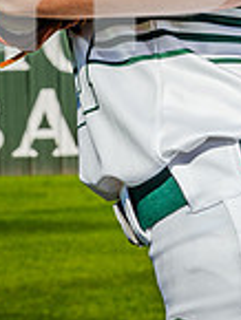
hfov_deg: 5.7
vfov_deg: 7.4
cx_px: 20
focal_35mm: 262
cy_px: -173
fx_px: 2429
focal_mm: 56
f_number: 11
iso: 100
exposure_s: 1/125
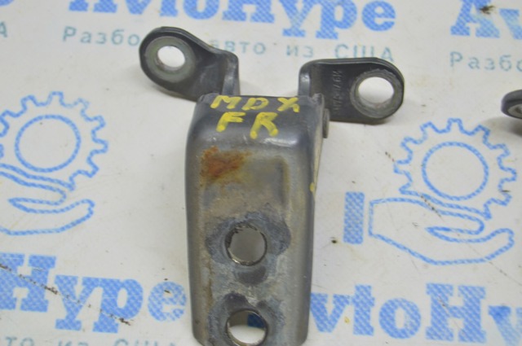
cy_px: 173
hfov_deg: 27.0
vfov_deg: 18.1
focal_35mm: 75
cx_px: 261
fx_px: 1086
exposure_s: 1/20
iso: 400
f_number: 5.6
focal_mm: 50
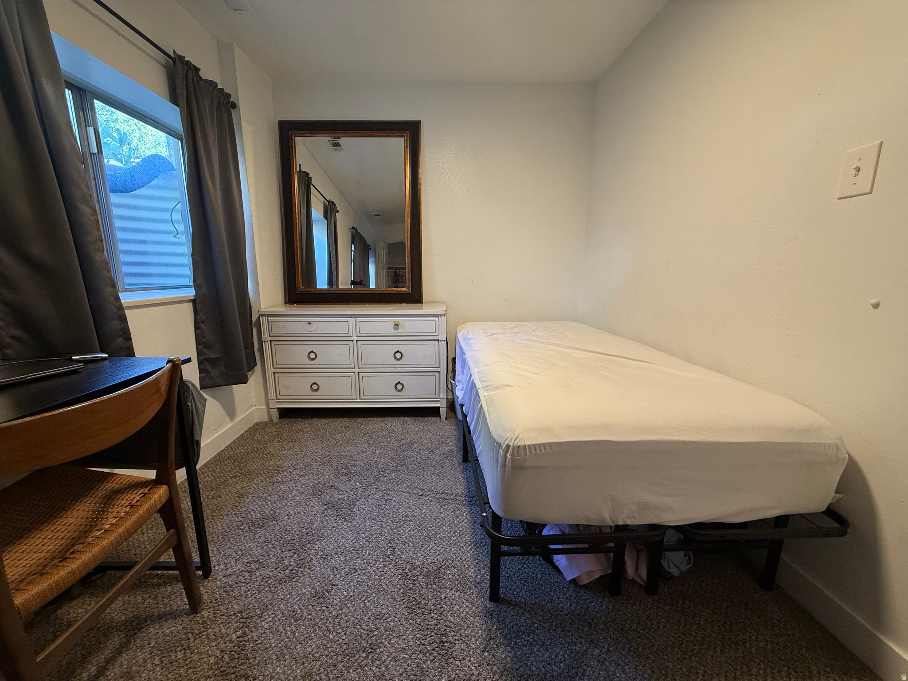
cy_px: 340
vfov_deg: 85.7
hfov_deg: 102.1
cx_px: 454
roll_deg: +0.2
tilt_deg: -10.9
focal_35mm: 14
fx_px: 367
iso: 160
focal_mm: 2.22
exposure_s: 1/60
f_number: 2.2
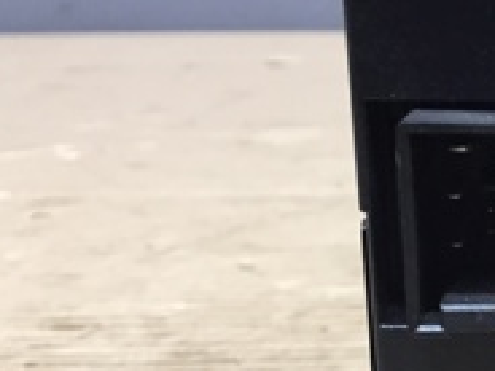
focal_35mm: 101
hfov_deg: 16.8
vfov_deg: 14.4
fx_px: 1444
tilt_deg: -18.1
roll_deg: -1.3
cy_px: 366
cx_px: 829
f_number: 2.2
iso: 160
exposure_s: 1/33
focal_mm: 4.15
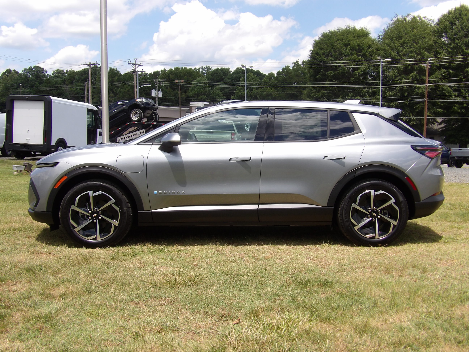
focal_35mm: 39
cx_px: 234
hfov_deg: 47.9
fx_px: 528
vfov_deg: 36.8
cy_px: 176
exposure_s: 1/696
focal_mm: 7
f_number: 3.7
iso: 100
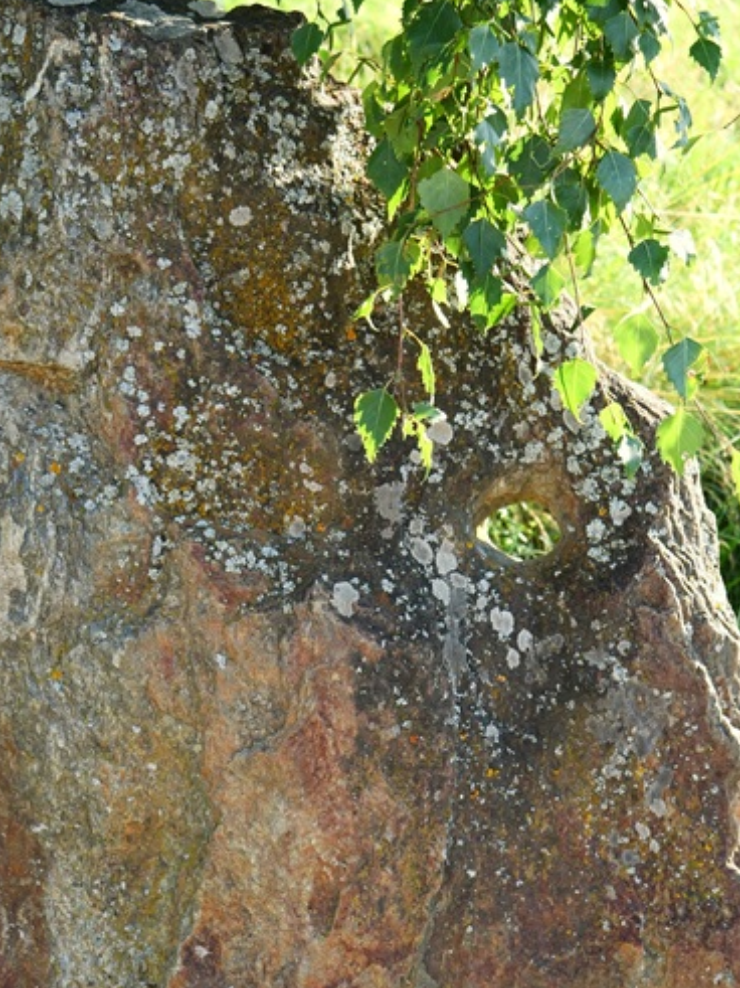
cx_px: 322
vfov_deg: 25.3
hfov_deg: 19.4
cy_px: 773
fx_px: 2167
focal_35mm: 76
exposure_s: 1/125
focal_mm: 20
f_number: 3.5
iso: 100
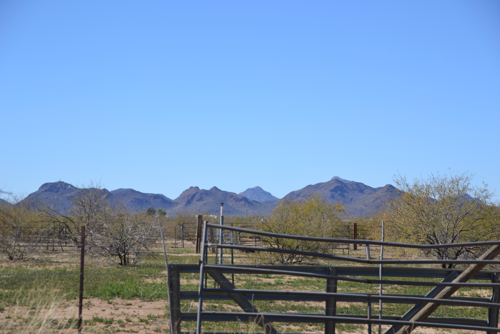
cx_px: 250
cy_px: 167
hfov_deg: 20.9
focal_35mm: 98
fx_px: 1354
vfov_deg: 14.0
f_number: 6.3
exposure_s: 1/640
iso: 100
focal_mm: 65
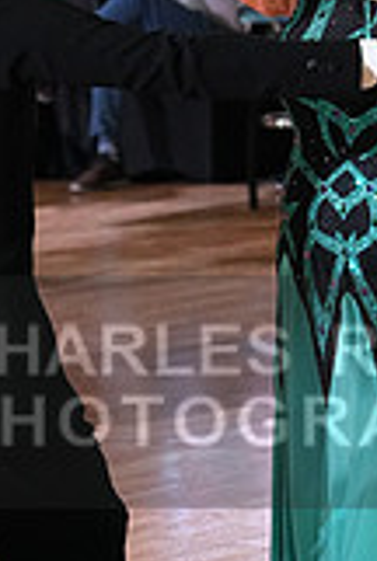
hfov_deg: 4.7
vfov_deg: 7.0
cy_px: 394
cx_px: 155
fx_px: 4614
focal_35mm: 295
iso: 6400
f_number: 4.5
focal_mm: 82
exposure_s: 1/400
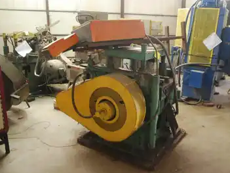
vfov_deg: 41.2
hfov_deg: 53.2
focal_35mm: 35
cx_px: 121
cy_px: 87
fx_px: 229
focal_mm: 21
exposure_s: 1/6
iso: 800
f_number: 3.8
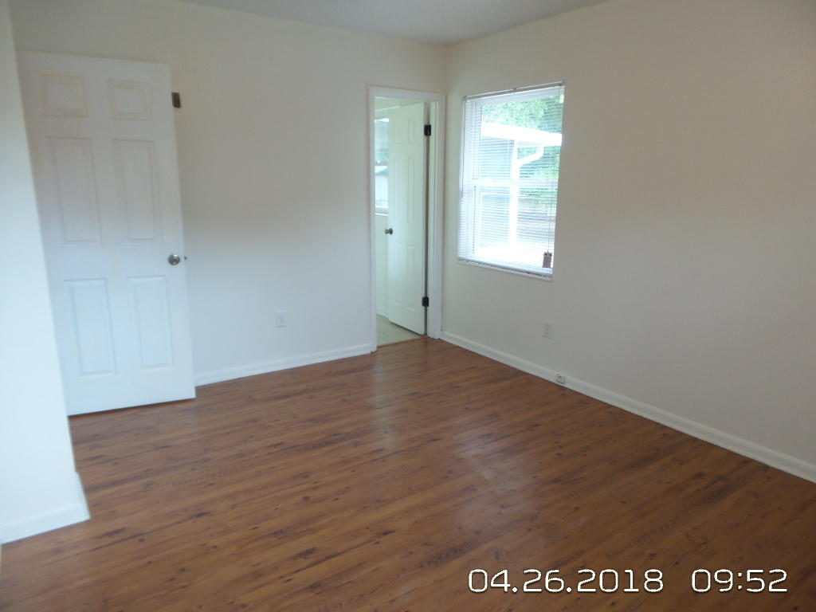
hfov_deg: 73.9
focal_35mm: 23
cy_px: 306
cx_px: 408
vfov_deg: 58.9
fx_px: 542
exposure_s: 1/30
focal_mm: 4.1
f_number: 2.8
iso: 200
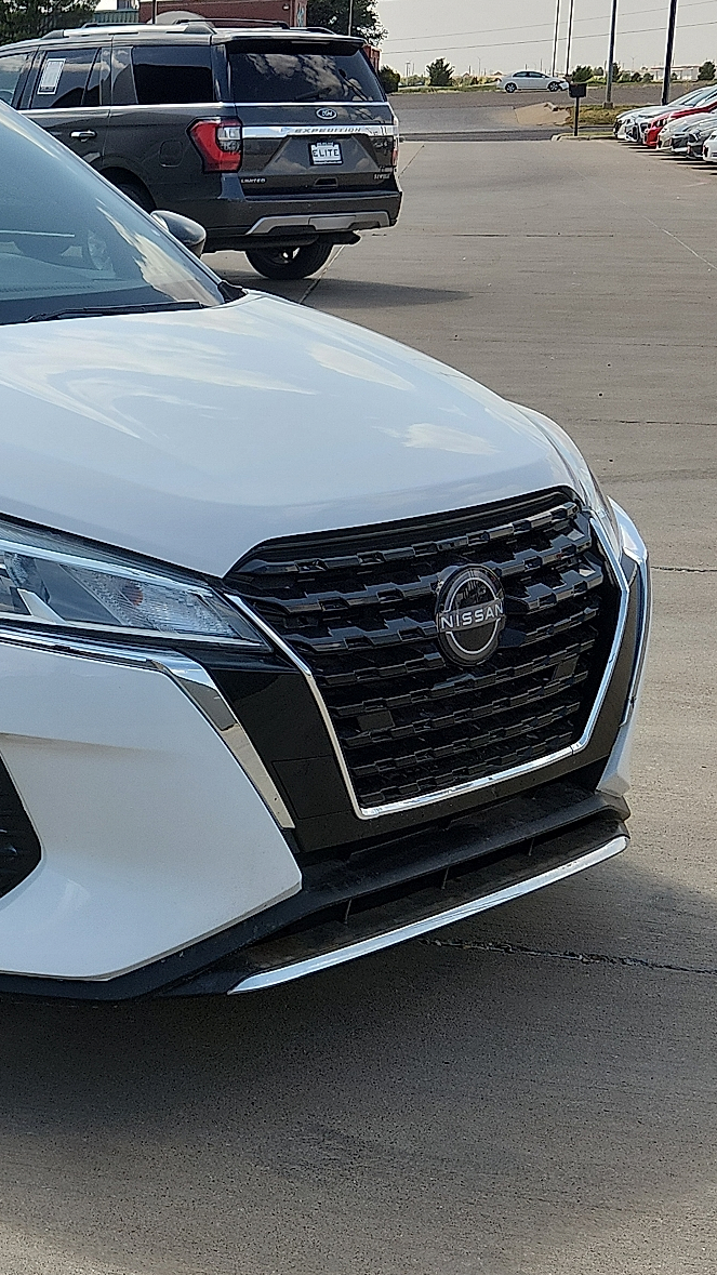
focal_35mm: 34
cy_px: 630
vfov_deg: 58.0
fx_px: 1149
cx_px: -141
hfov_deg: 29.8
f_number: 1.8
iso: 50
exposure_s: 1/1250
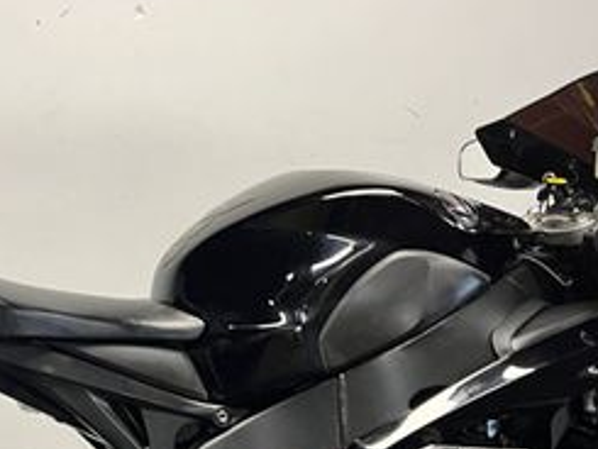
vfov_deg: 20.7
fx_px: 1175
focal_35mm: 68
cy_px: 486
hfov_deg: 28.0
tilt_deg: -16.3
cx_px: 134
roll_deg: +0.6
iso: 125
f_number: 1.6
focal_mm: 5.1
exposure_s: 1/50
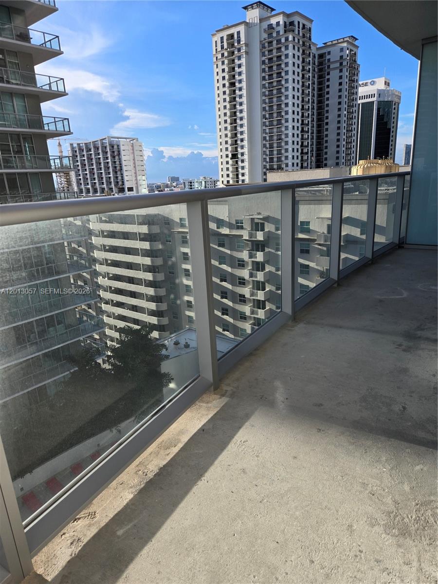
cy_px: 292
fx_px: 388
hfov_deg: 58.9
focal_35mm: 23
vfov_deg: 73.9
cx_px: 219
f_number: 1.8
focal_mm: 5.4
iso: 64
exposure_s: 1/2921
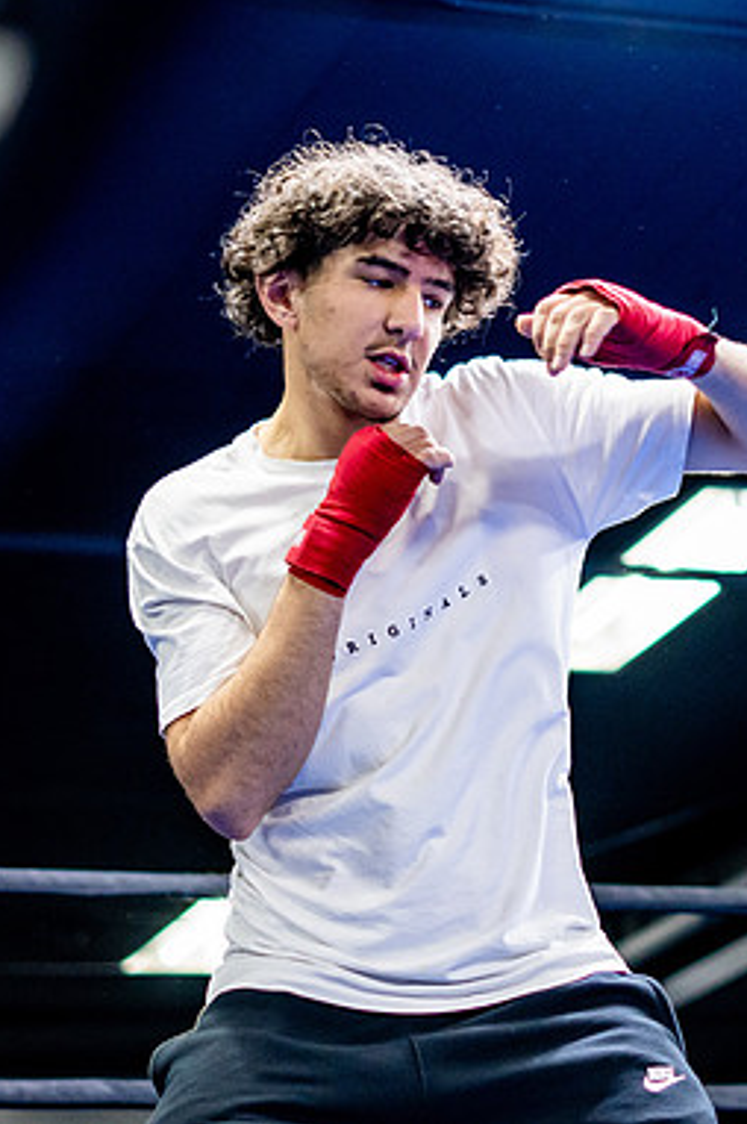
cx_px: 509
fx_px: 3554
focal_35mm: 114
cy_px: 561
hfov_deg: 12.0
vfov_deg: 18.0
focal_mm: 50
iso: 2000
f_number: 1.8
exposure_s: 1/500
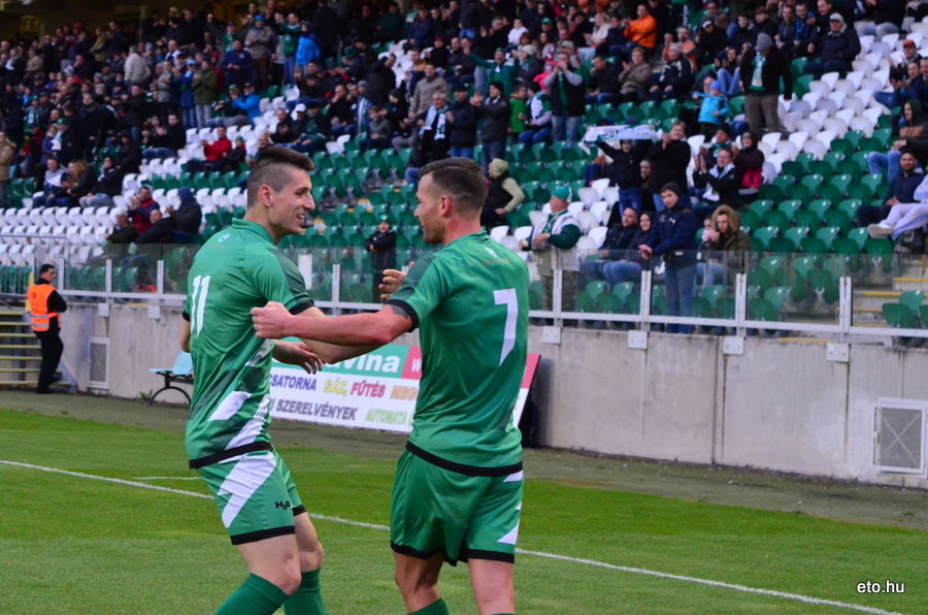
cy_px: 308
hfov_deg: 19.5
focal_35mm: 105
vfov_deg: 13.0
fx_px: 2701
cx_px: 464
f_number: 5.6
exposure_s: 1/640
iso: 3200
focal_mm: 70
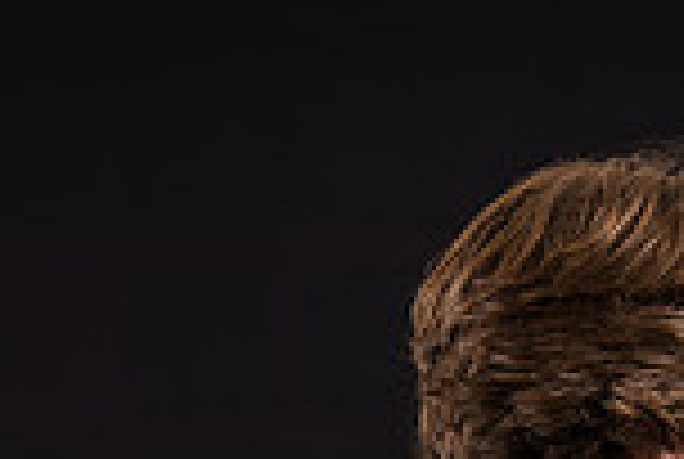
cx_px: 608
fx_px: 3312
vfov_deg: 7.7
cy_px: 808
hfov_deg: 11.7
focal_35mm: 174
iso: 80
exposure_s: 1/160
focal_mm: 45.7
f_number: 2.8
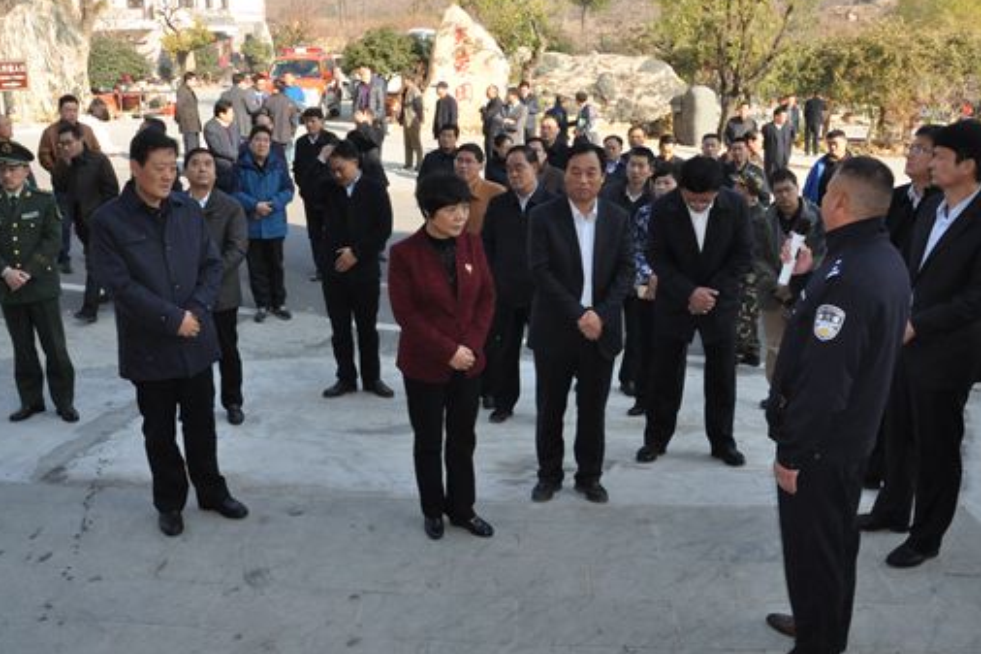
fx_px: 872
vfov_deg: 41.1
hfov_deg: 58.6
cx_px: 448
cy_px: 300
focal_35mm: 32
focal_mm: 18
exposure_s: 1/200
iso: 1250
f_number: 18
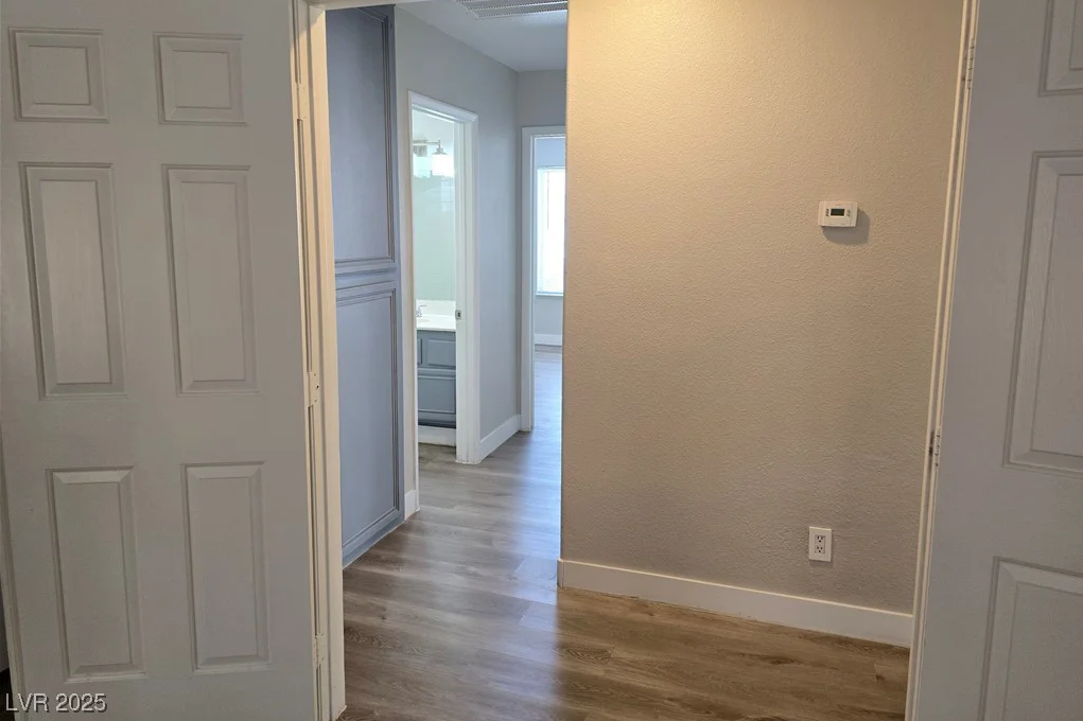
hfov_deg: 73.8
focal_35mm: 24
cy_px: 319
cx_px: 542
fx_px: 722
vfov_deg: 53.0
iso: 250
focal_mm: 6.3
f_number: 1.7
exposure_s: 1/120
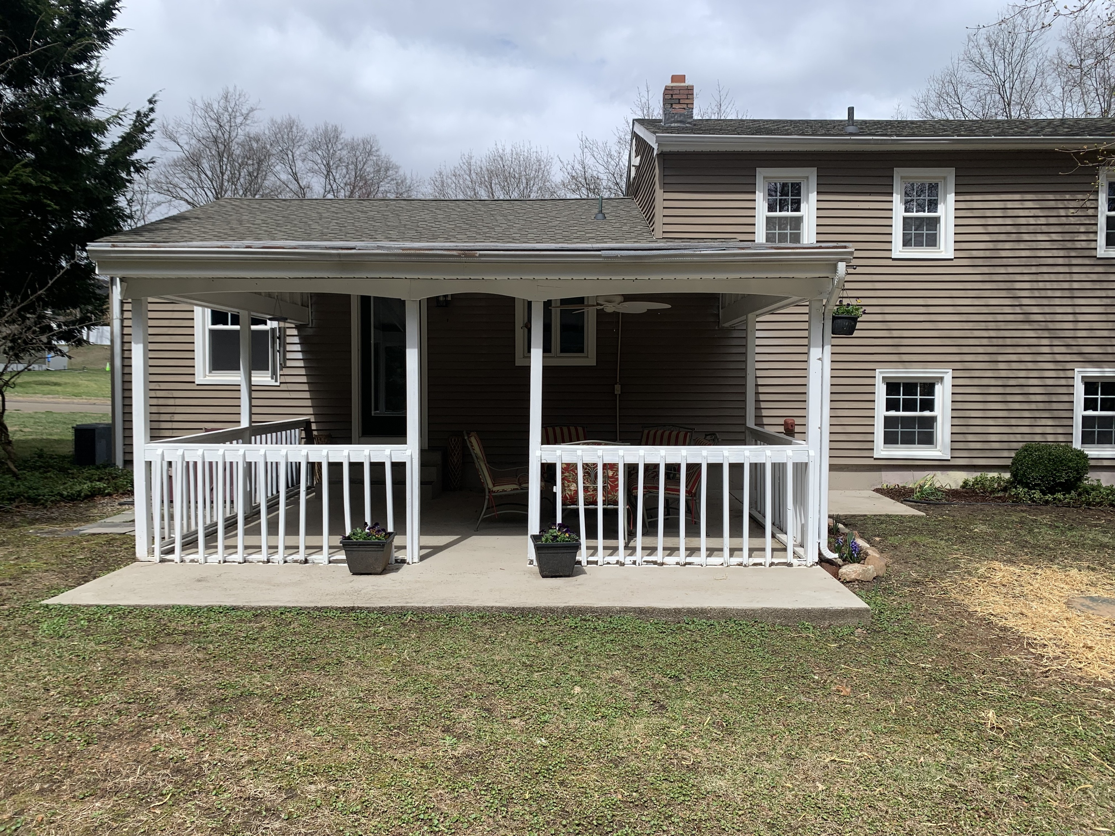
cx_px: 558
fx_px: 837
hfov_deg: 67.3
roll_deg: -1.0
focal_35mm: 26
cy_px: 418
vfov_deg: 53.1
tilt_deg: -1.2
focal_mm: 4.25
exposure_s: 1/2257
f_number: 1.8
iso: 25
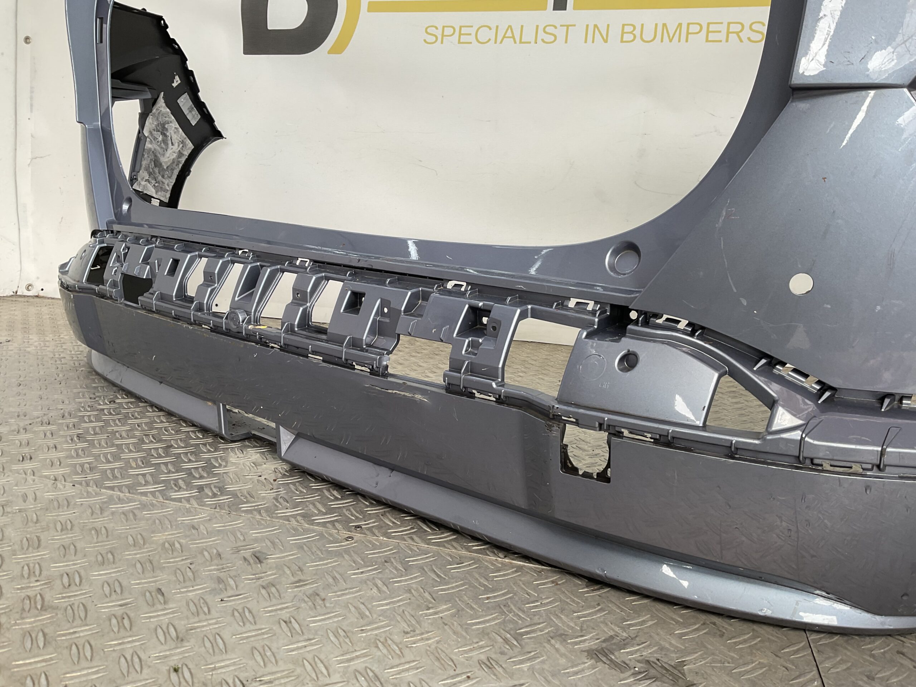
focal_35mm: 29
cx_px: 458
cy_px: 344
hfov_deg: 61.7
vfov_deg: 48.2
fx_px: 767
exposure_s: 1/160
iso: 16
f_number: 1.8
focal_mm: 3
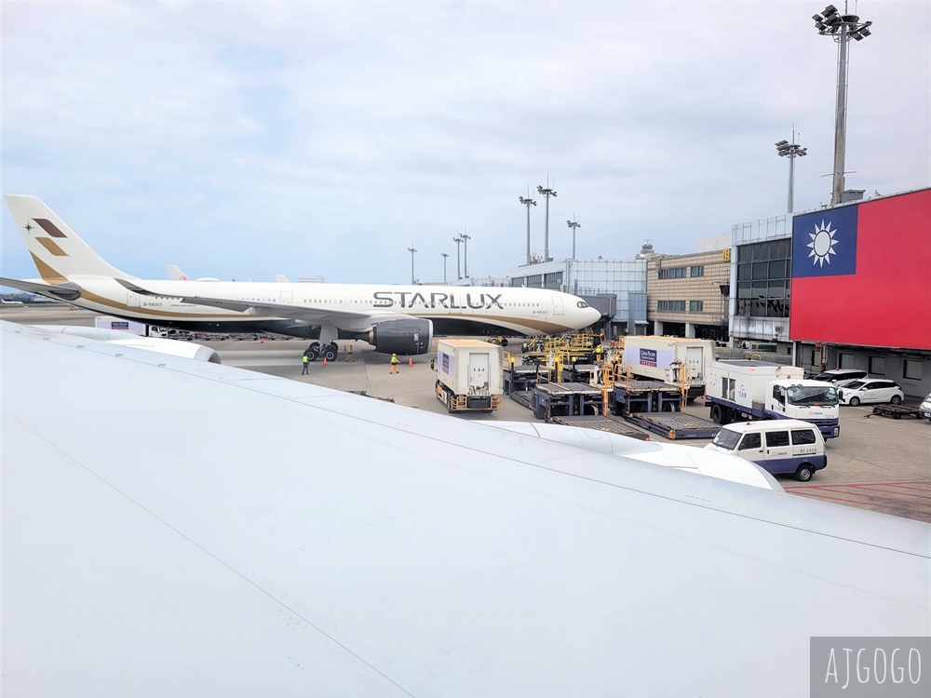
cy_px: 349
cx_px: 466
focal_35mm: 26
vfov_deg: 53.1
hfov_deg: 67.3
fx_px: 699
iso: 40
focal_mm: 5.4
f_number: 1.8
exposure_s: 1/2128
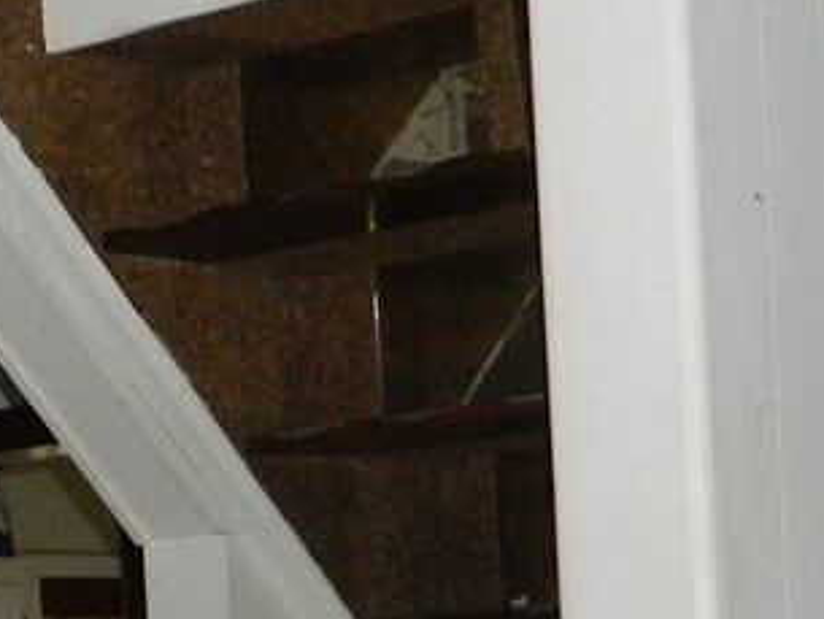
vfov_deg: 11.0
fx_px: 3120
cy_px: 860
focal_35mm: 131
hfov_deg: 14.3
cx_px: -321
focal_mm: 4.5
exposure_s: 1/30
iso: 200
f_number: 3.1
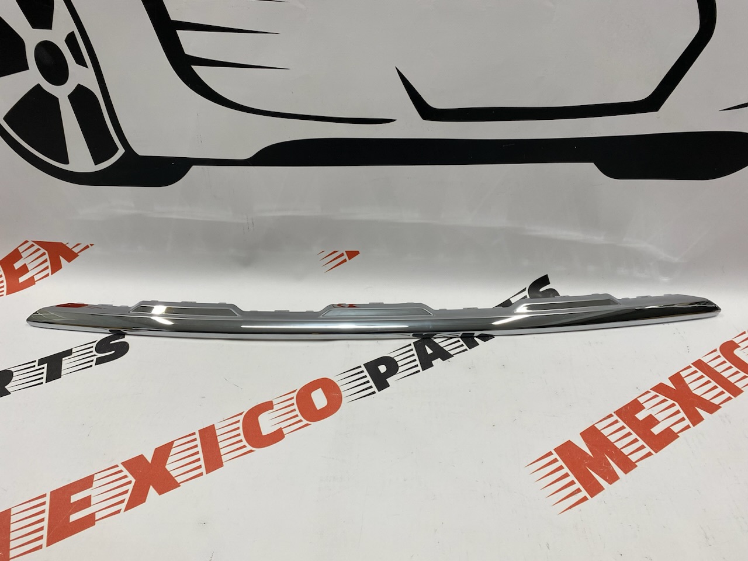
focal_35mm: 26
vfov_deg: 53.1
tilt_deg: -33.2
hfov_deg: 67.3
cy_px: 280
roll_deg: +0.9
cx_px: 374
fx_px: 562
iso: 80
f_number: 1.8
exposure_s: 1/100
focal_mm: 4.25
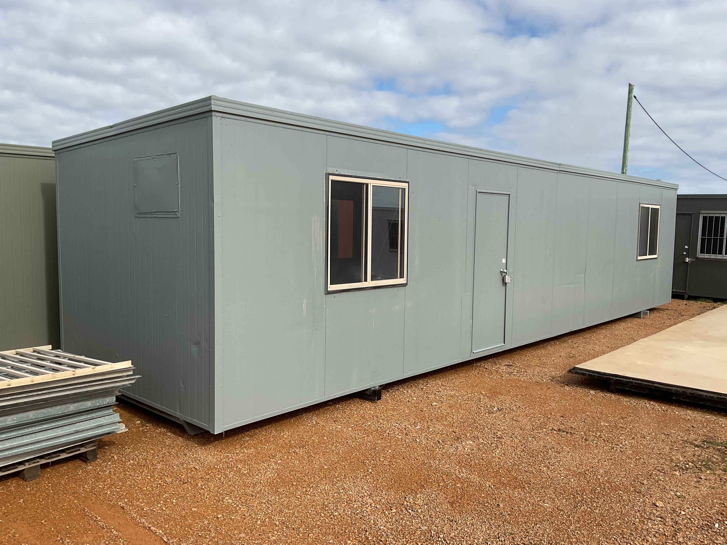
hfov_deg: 61.7
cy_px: 272
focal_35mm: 29
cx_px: 364
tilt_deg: -4.2
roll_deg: -2.2
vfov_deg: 48.2
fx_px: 609
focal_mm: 3
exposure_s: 1/2058
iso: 16
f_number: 1.8
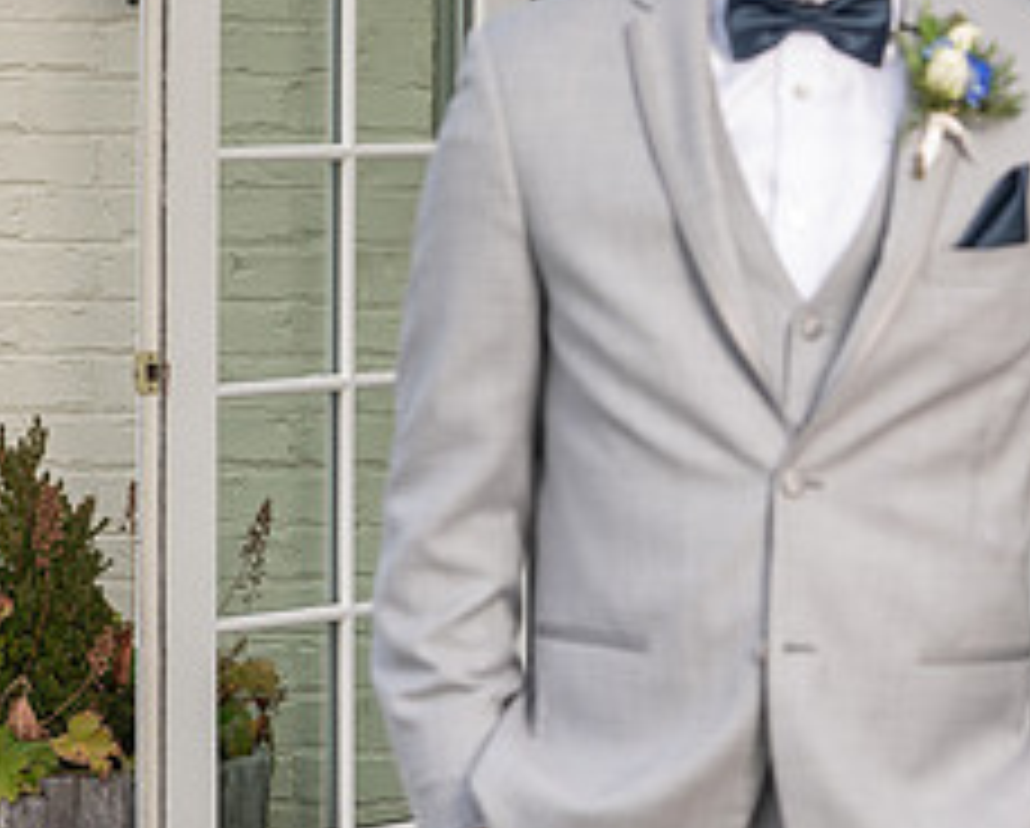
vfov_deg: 6.5
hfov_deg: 8.1
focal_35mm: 238
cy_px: 208
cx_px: 1074
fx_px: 7268
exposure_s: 1/250
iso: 100
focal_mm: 89
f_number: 5.6
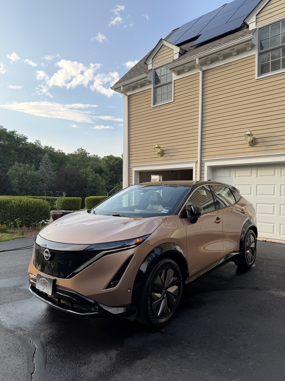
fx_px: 263
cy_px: 190
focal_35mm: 24
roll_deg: -0.9
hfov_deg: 56.8
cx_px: 142
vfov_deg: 71.6
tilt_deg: -1.5
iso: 100
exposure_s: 1/563
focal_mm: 6.76
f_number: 1.78
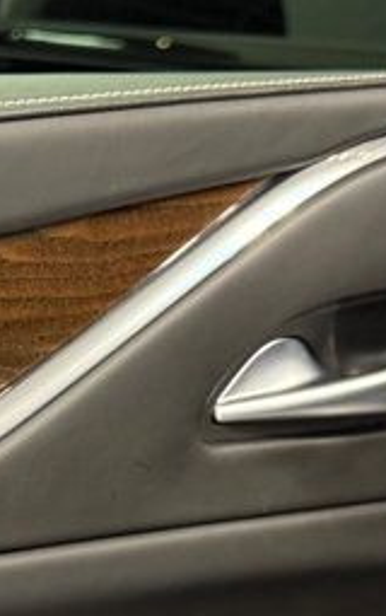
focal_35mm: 102
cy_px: 519
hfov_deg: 12.4
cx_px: -123
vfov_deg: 20.1
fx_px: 1712
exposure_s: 1/60
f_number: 1.78
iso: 250
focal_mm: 6.76
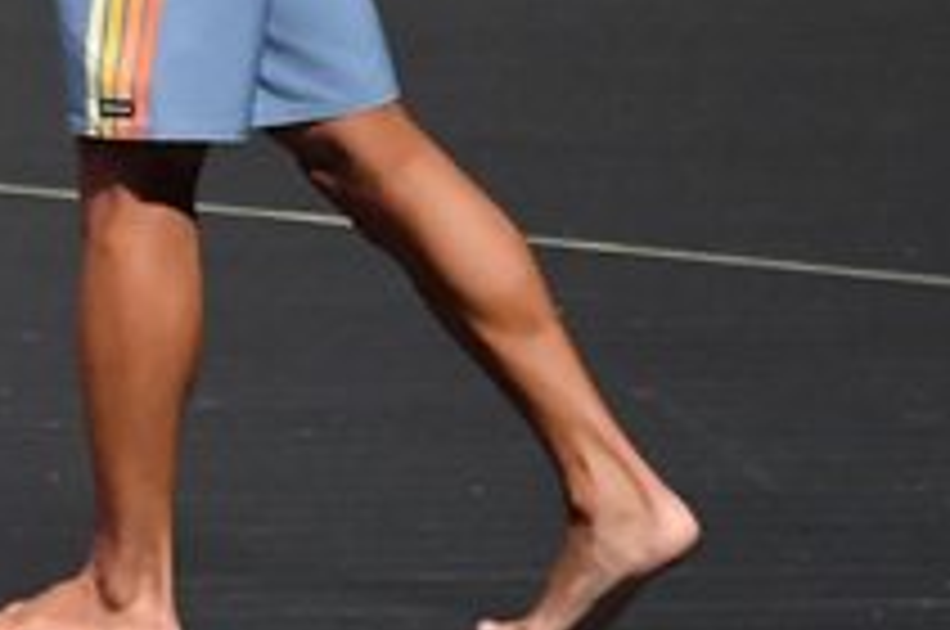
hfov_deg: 1.8
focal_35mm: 1159
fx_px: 30538
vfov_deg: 1.2
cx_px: -322
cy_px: -148
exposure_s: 1/400
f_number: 5.6
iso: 10000
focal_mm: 210
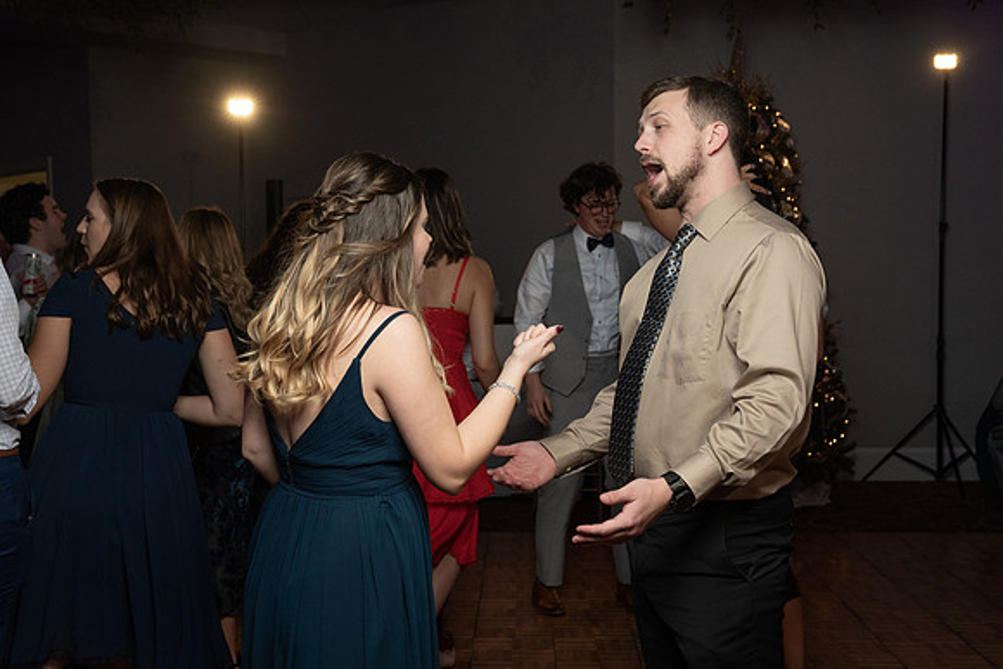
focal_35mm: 46
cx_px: 440
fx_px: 1287
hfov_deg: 42.5
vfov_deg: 29.1
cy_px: 375
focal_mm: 40
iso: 2000
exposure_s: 1/250
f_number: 5.6
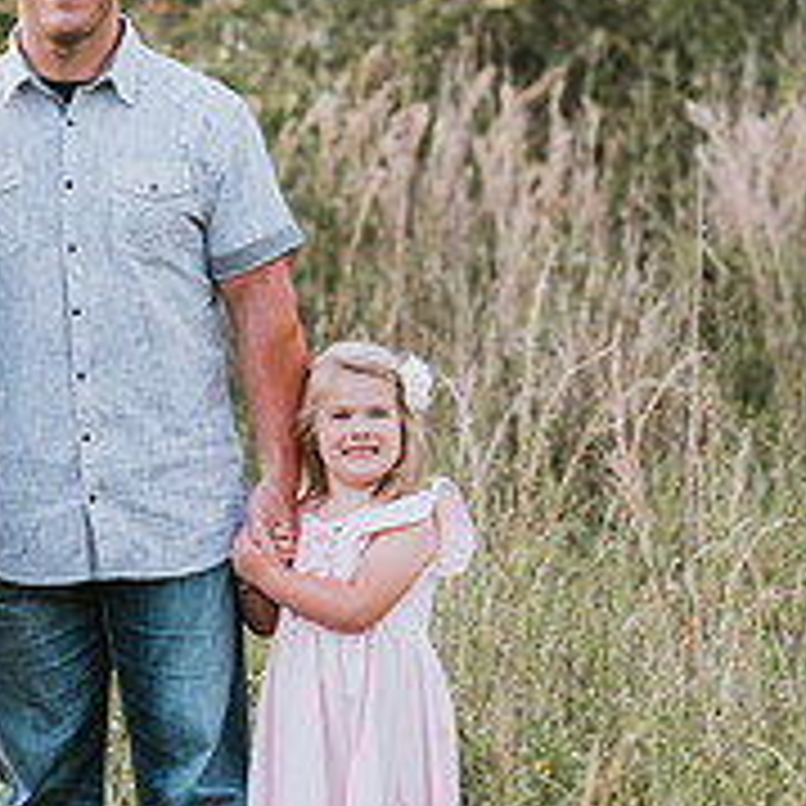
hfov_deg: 7.4
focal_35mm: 234
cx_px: -14
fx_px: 6164
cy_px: 444
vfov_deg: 7.5
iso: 200
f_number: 2.5
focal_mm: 85
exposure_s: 1/320
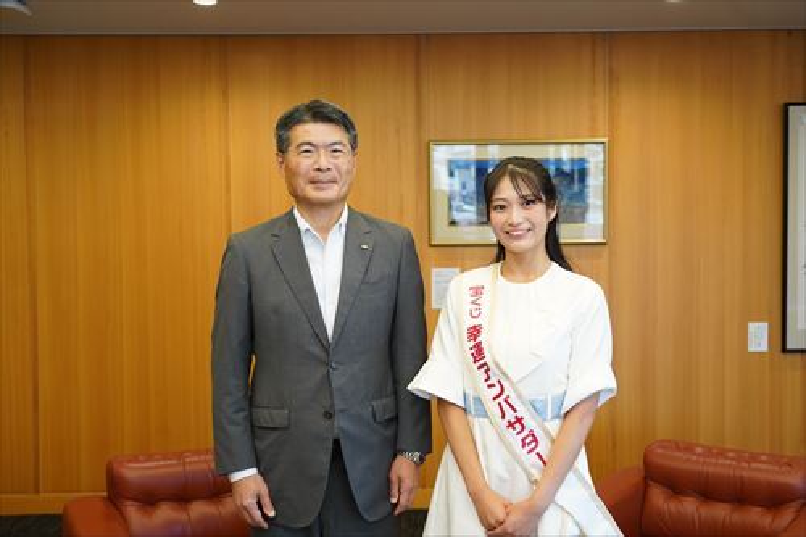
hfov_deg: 49.6
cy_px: 268
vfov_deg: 34.2
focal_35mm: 39
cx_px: 403
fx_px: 873
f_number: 4
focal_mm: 39
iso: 1250
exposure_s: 1/250
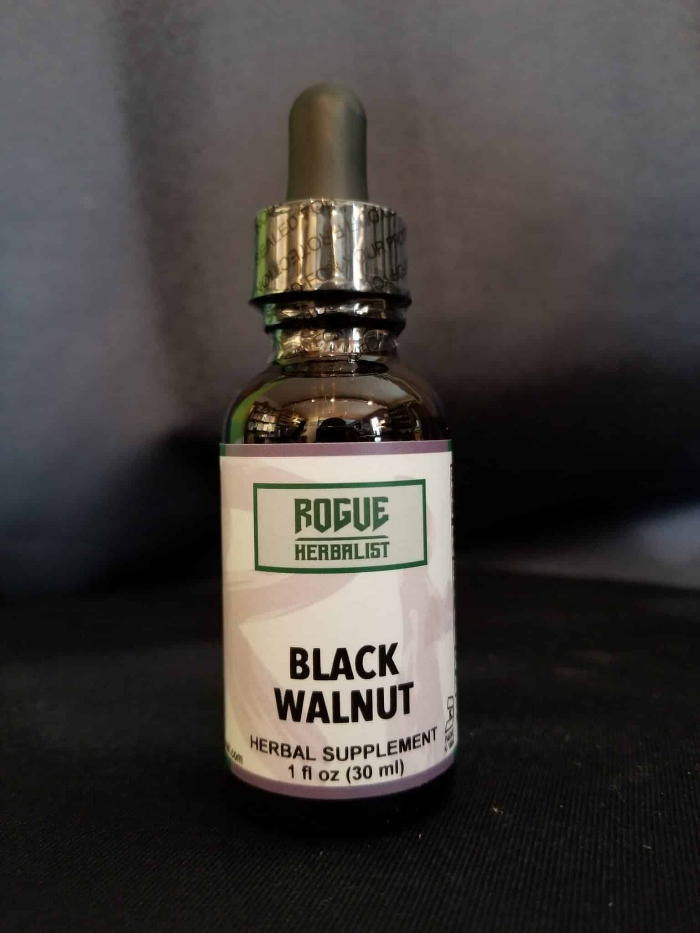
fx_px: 701
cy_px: 466
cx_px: 350
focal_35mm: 26
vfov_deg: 67.3
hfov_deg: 53.1
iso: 250
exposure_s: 1/10
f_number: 1.7
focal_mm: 4.25
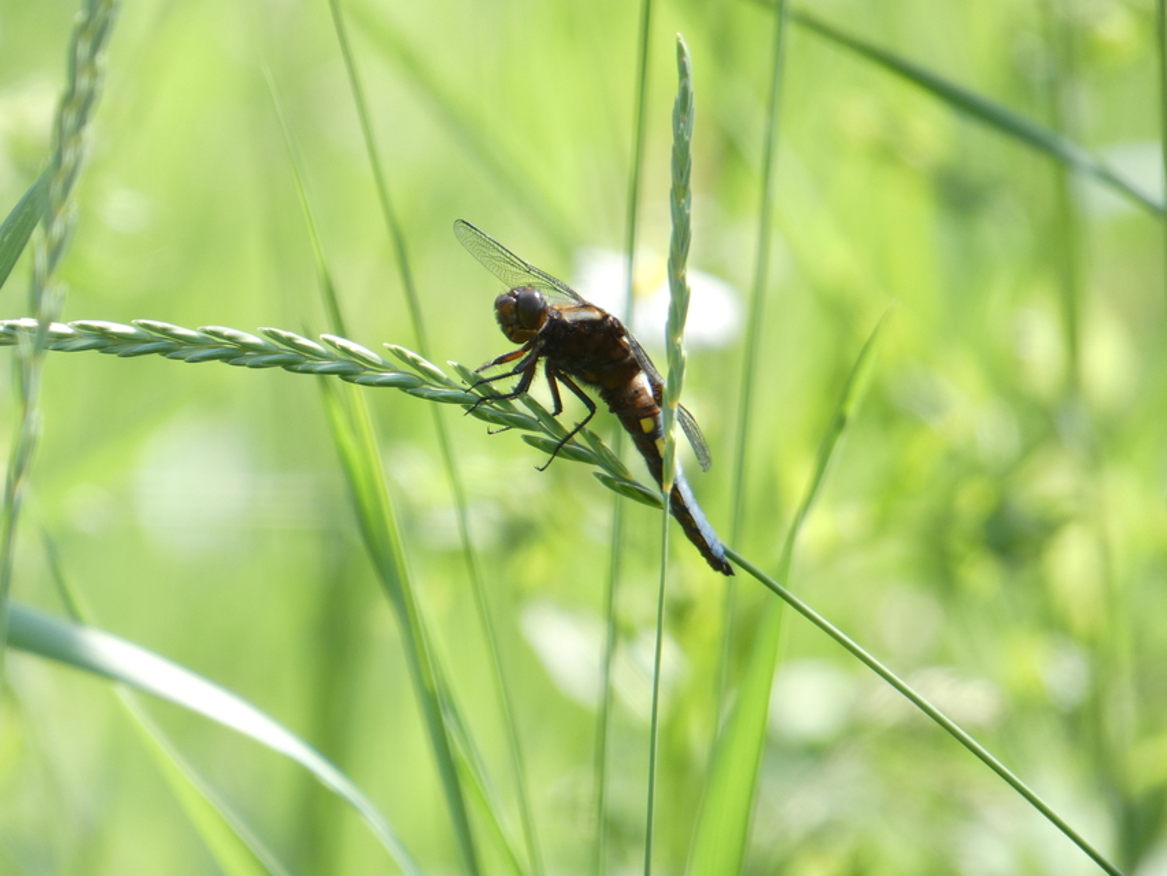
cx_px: 584
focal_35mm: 1000
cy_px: 438
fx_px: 33717
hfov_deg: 2.0
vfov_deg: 1.5
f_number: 5.6
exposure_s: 1/160
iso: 100
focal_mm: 179.2
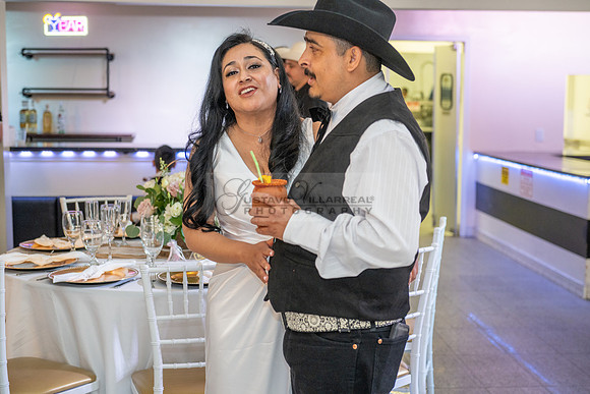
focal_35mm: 56
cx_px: 295
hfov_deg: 35.6
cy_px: 197
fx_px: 918
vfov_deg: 24.2
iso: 800
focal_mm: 56
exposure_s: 1/160
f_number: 3.5
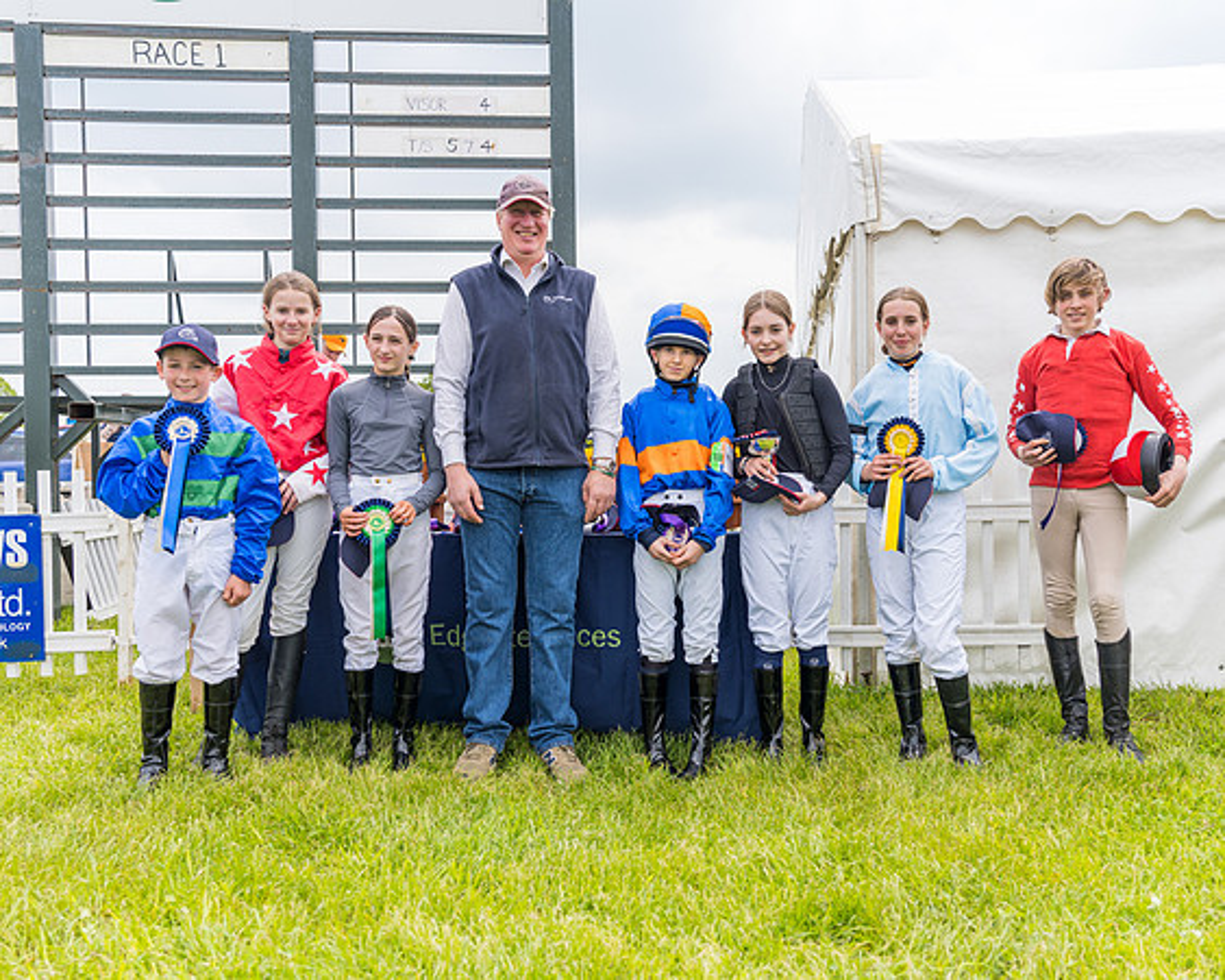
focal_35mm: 35
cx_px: 645
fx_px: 1265
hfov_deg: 51.6
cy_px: 490
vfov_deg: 42.3
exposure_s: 1/250
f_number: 5
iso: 100
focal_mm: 31
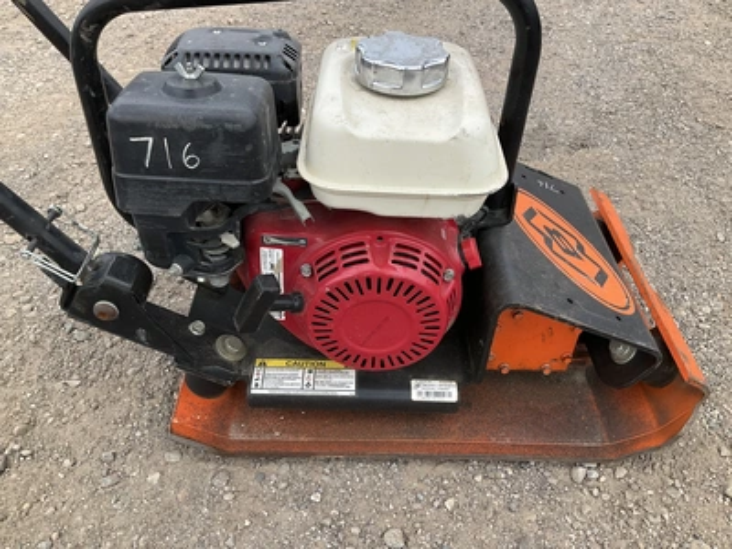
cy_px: 274
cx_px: 366
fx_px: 613
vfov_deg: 48.2
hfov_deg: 61.7
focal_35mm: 29
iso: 25
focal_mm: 3
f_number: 1.8
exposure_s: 1/749
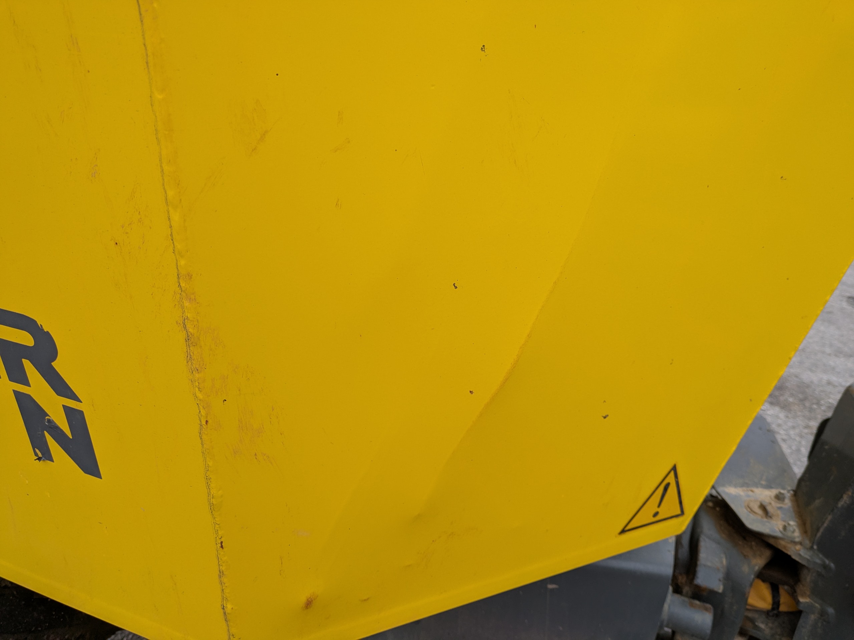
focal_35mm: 25
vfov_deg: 54.9
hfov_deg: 69.4
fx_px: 617
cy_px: 320
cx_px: 427
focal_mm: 5.43
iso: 81
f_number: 1.89
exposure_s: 1/267
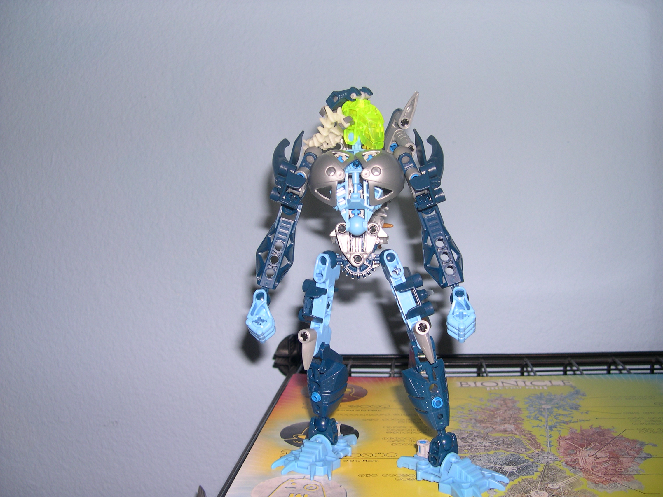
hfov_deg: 49.0
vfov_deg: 37.7
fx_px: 728
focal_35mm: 38
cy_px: 248
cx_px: 332
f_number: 2.8
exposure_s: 1/60
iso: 100
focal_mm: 8
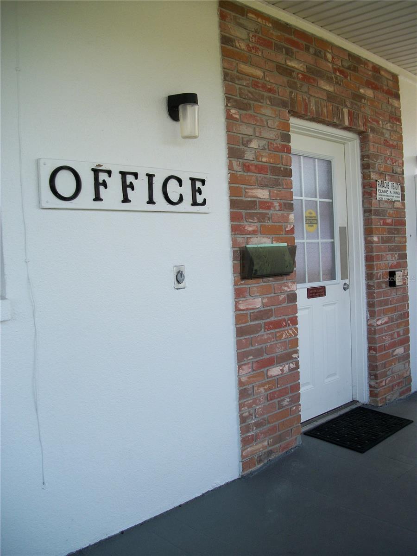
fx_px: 514
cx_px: 208
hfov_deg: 44.2
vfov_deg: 56.8
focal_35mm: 32
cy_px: 278
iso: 80
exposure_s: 1/400
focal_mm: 5.7
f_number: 2.9
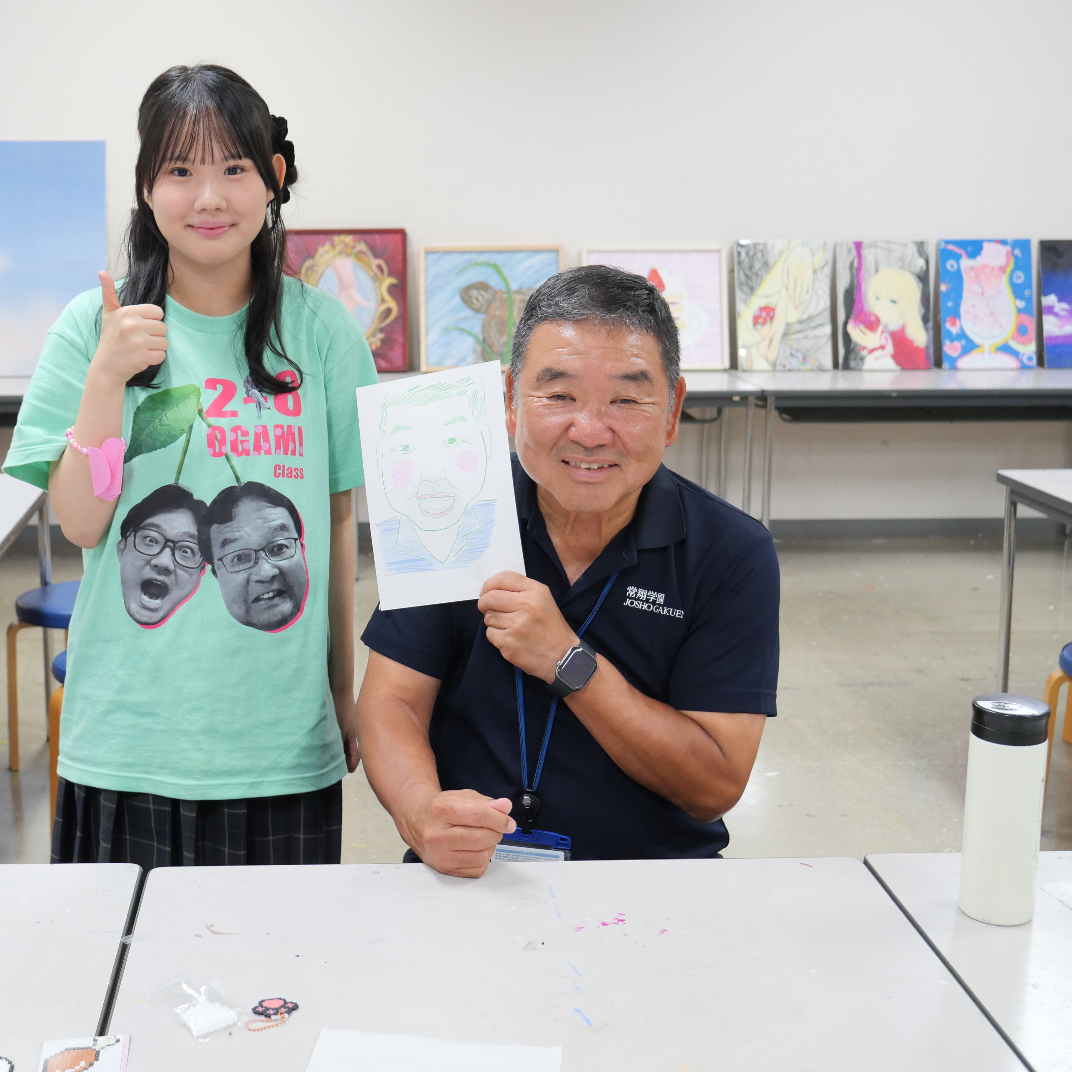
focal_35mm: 45
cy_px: 538
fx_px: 1577
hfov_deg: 37.2
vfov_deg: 37.6
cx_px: 371
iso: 800
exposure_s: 1/60
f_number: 3.2
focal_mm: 19
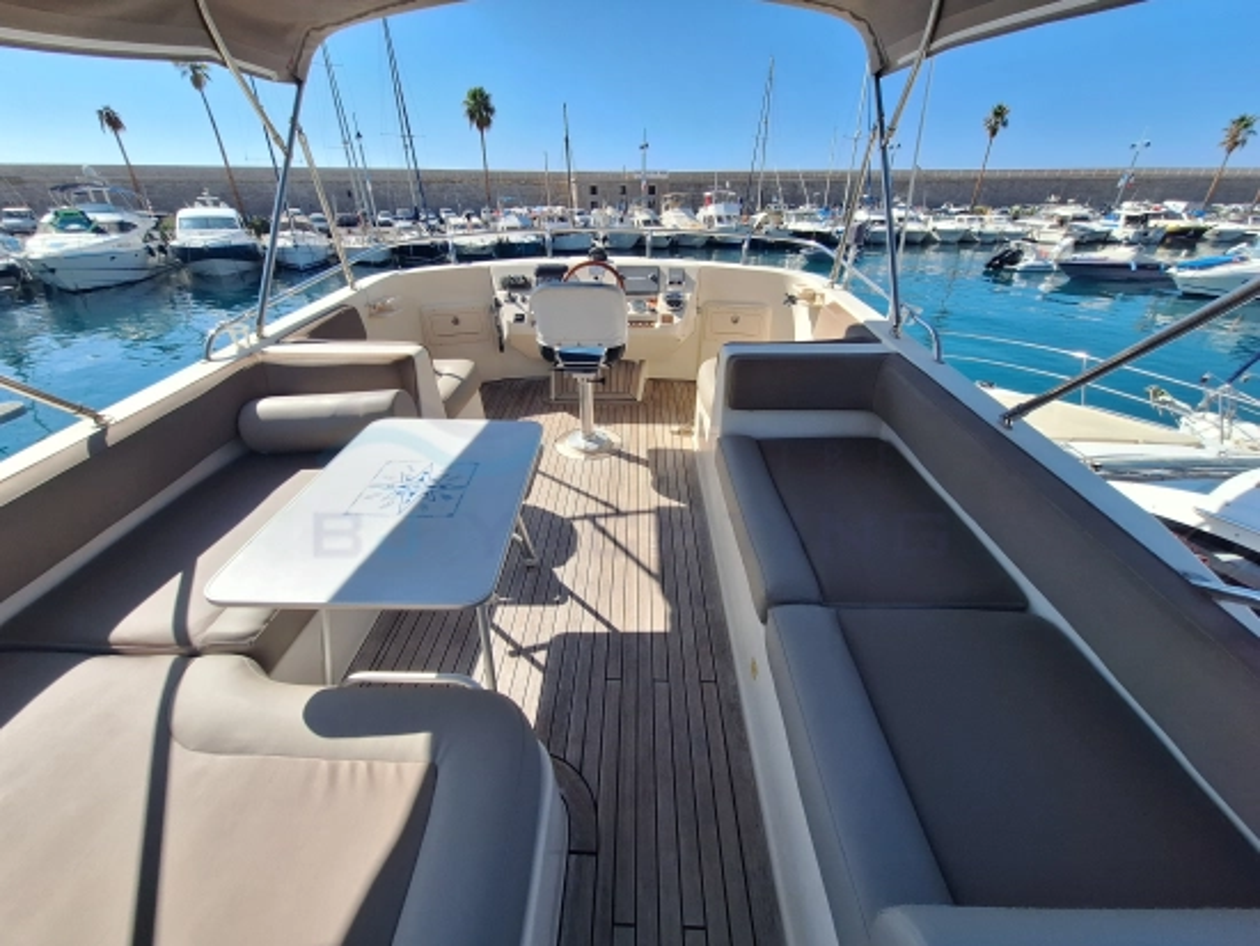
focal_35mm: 13
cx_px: 630
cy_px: 473
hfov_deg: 106.2
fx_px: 473
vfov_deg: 90.0
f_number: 2.2
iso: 40
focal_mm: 1.74
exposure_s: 1/2217
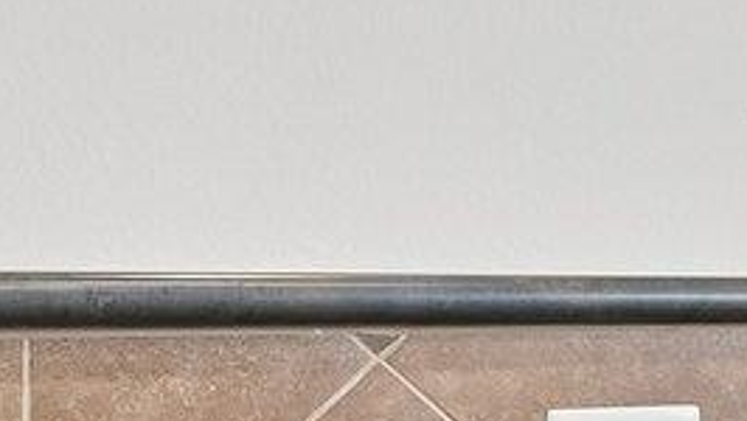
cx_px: 1997
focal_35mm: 129
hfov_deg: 11.9
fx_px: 2557
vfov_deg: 9.4
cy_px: 288
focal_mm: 16
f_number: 8
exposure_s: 1/15
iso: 400
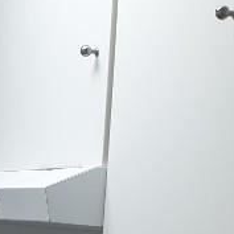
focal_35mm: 133
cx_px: -59
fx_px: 1017
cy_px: 373
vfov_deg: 12.4
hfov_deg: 12.7
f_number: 2.4
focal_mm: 4.3
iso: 80
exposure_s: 1/50
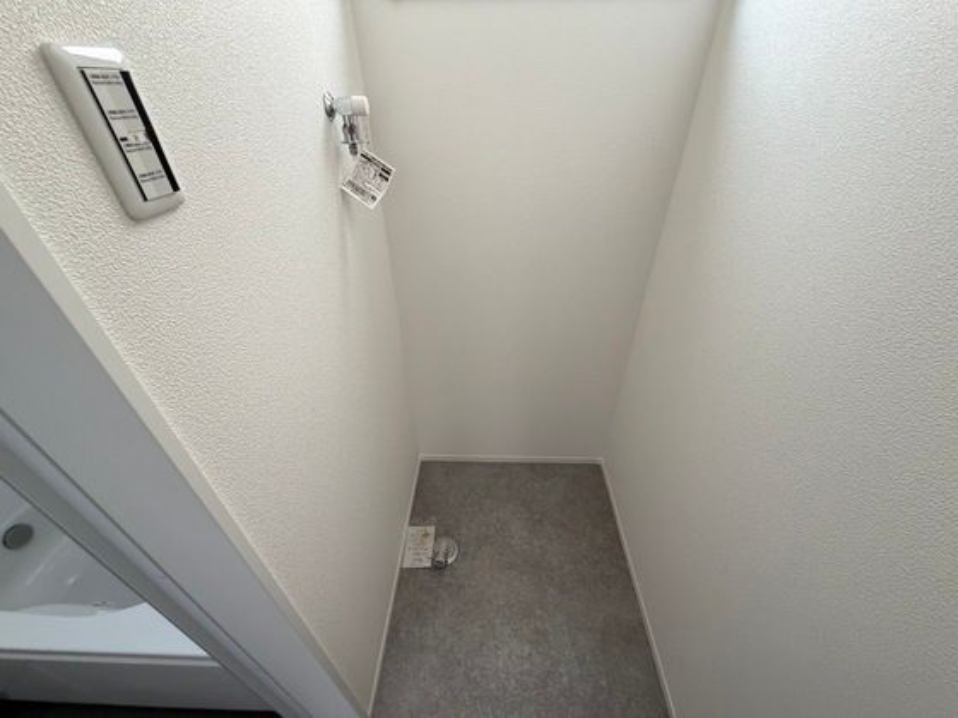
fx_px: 387
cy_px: 359
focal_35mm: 14
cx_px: 479
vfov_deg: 85.7
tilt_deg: -34.7
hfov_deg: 102.1
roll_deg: +1.7
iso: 400
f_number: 2.2
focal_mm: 2.22
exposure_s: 1/60
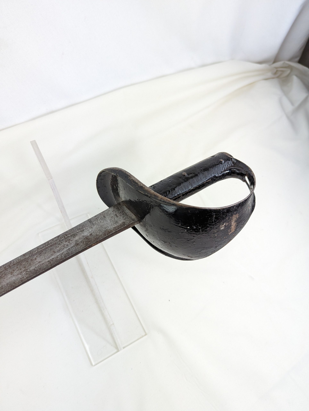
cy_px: 206
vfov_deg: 71.5
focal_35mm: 24
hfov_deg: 56.9
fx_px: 285
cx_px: 154
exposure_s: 1/258
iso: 155
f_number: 1.85
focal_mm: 6.81
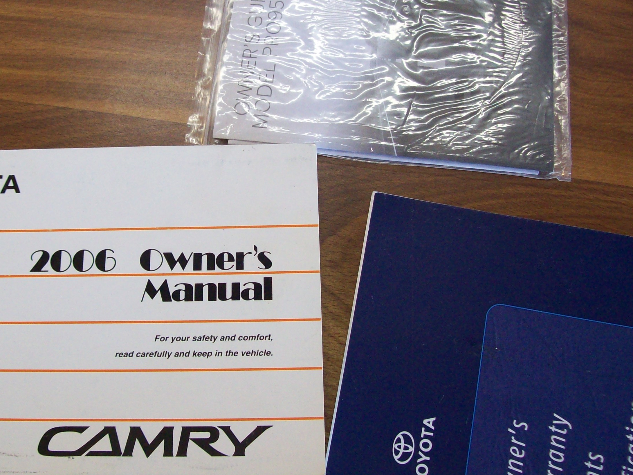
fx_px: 859
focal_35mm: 47
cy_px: 210
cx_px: 245
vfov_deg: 30.8
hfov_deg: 40.2
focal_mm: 6
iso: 211
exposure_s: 1/128
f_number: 2.7
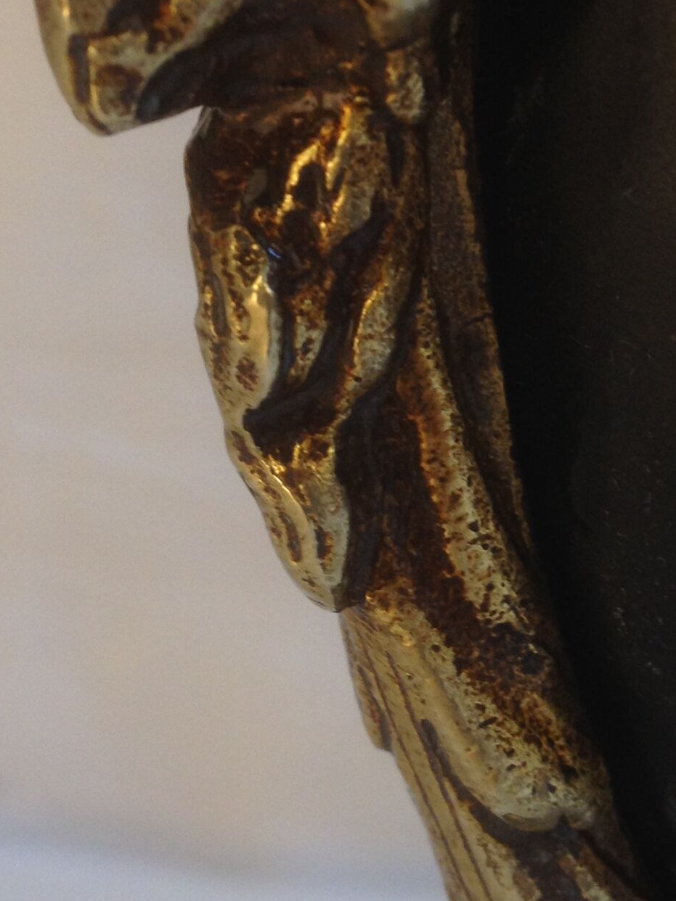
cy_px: 185
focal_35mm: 92
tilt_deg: -10.7
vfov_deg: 21.1
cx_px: 545
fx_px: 2396
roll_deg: -1.6
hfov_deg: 15.9
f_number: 2.4
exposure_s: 1/40
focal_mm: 4.28
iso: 50
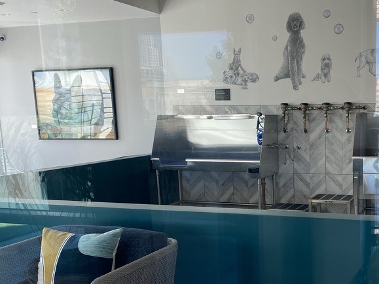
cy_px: 204
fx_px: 504
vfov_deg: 31.1
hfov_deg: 39.3
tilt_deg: -9.7
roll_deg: -0.3
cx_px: 316
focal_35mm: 46
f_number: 1.8
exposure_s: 1/120
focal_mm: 4.25
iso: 80
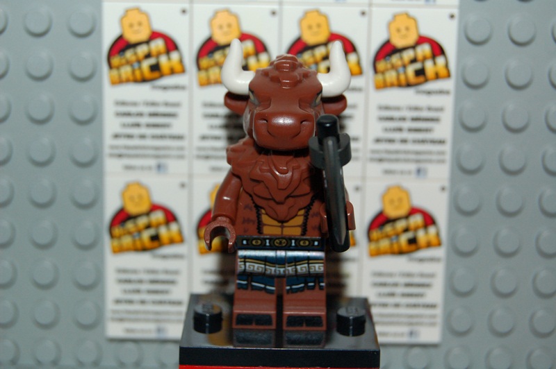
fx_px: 1273
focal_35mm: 82
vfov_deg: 16.5
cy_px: 184
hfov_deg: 24.6
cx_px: 278
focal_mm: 55
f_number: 5.6
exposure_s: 1/60
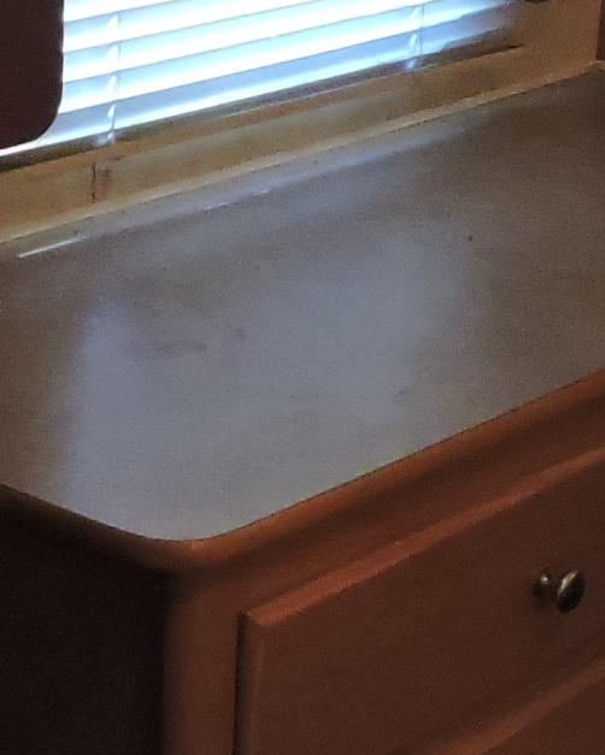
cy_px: 362
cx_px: 362
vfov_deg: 17.1
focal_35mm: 112
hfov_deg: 13.8
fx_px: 2506
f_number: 3.3
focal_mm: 4.3
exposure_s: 1/15
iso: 1250
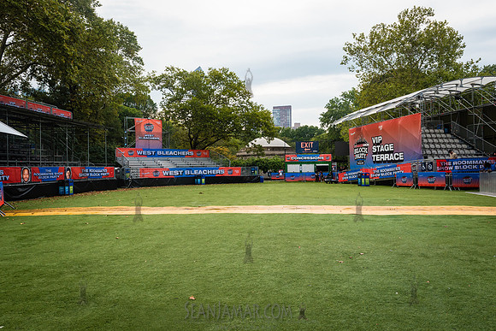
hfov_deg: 68.7
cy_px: 165
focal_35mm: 26
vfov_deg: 49.1
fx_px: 362
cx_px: 261
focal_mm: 24
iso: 1000
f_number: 7.1
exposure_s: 1/500
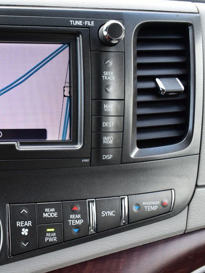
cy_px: 135
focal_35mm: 53
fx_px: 419
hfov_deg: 26.2
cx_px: 4
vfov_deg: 36.2
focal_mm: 24
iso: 400
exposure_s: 1/40
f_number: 7.1
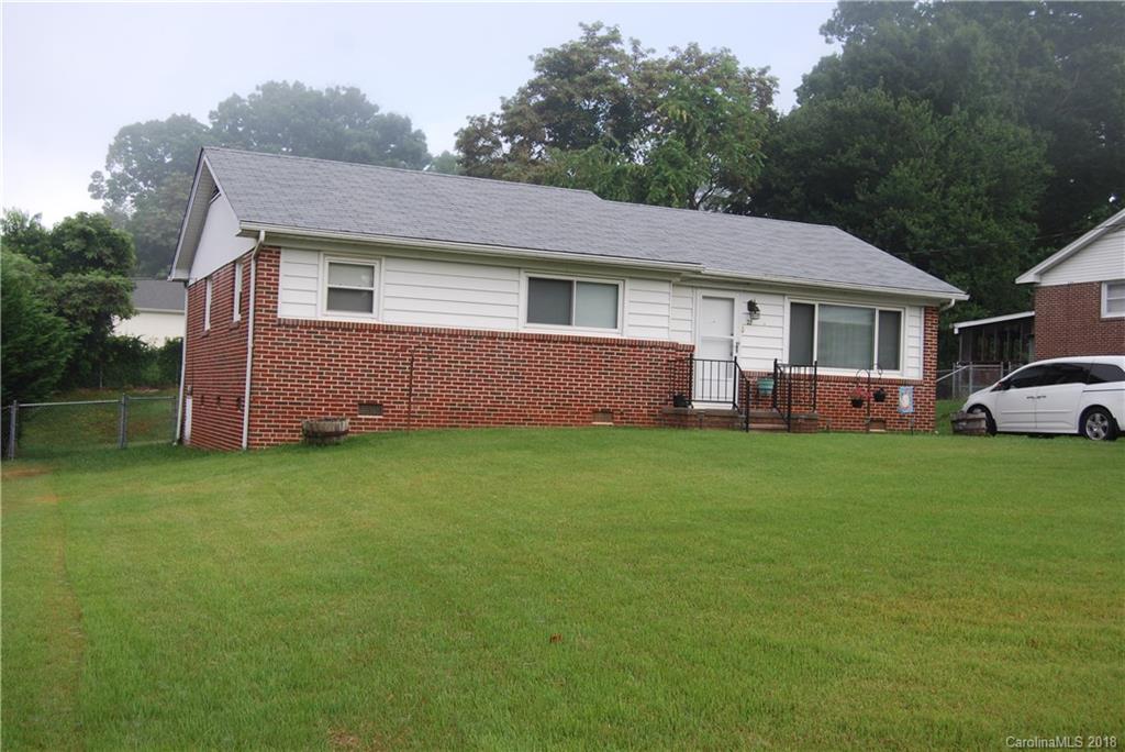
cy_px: 376
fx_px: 1219
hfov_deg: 49.5
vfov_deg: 34.3
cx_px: 562
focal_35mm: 39
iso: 100
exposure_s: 1/125
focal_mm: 26
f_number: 5.6
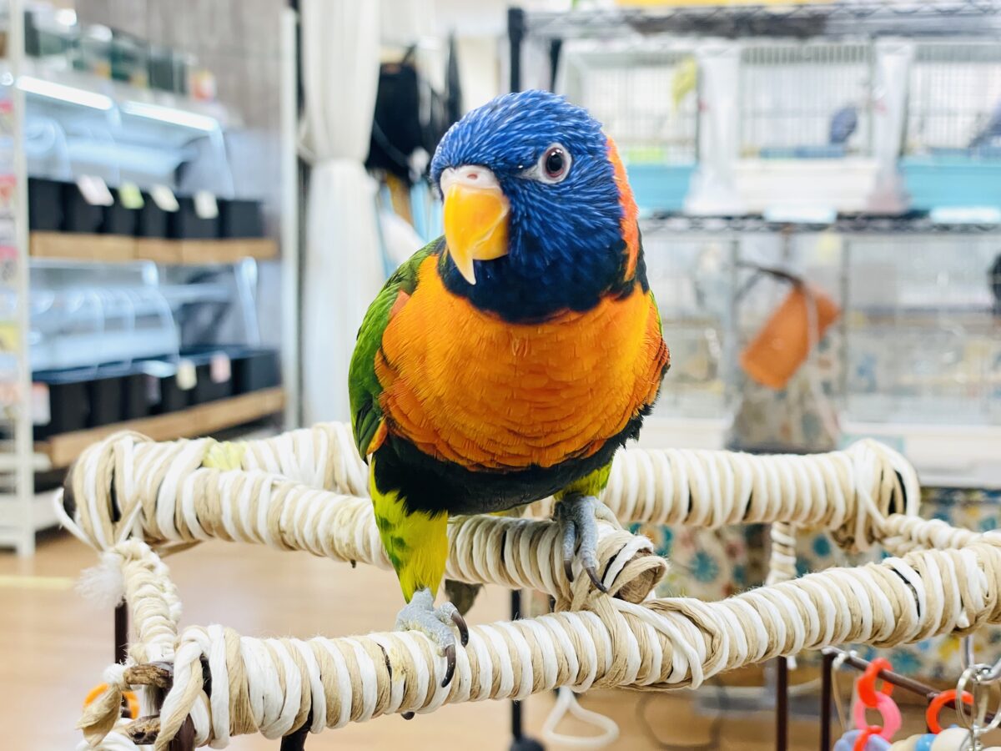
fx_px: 1504
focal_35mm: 52
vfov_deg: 28.0
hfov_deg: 36.8
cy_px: 376
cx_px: 500
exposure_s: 1/99
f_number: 2
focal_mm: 6
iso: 160
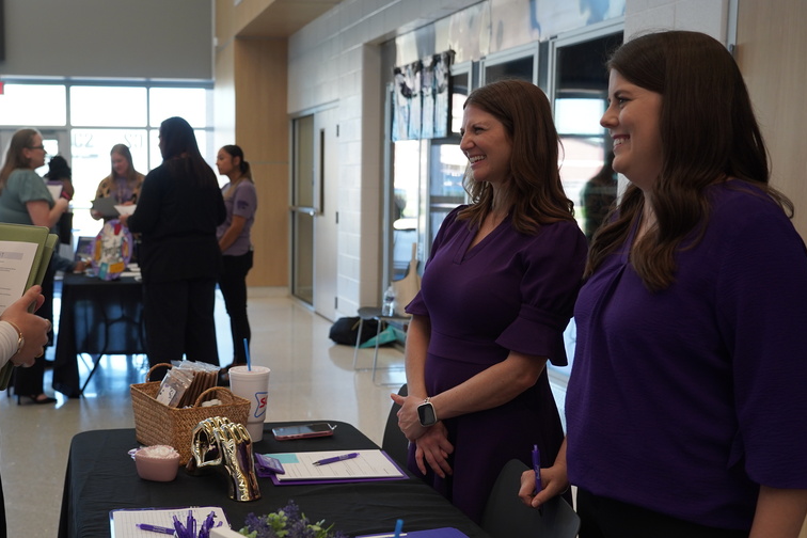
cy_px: 288
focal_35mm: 42
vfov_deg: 31.9
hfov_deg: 45.8
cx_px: 282
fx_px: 941
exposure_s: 1/160
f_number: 4
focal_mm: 31
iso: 640
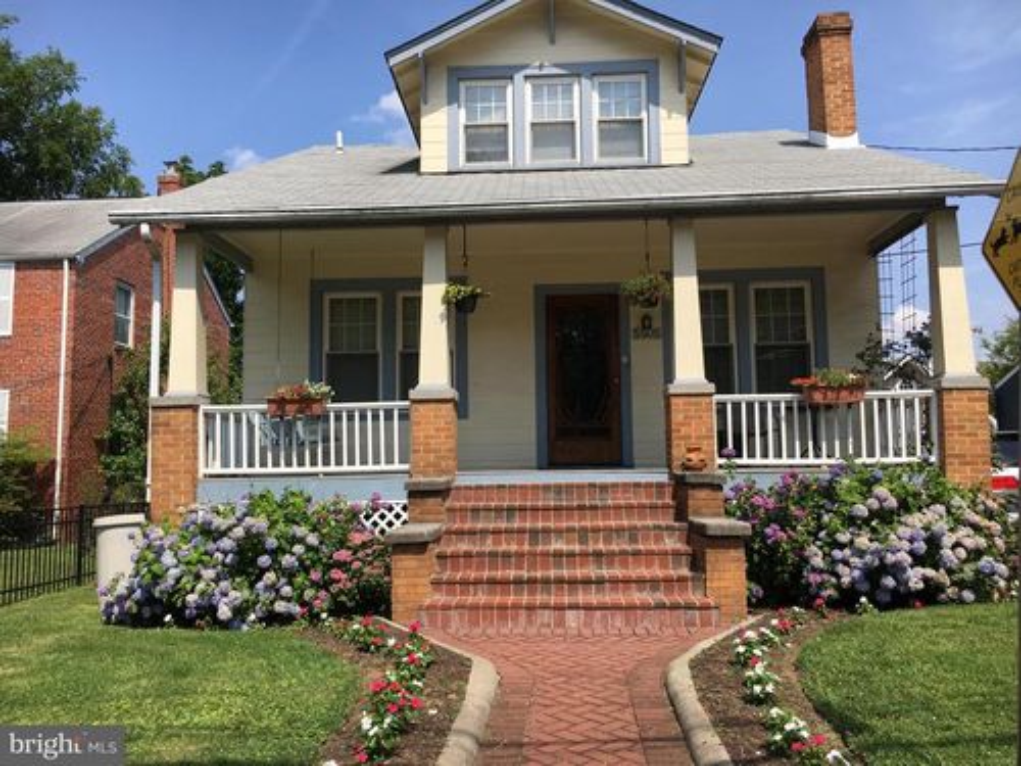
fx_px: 855
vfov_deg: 48.2
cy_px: 383
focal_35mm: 29
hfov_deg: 61.7
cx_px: 510
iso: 25
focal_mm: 4.15
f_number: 2.2
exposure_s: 1/1508
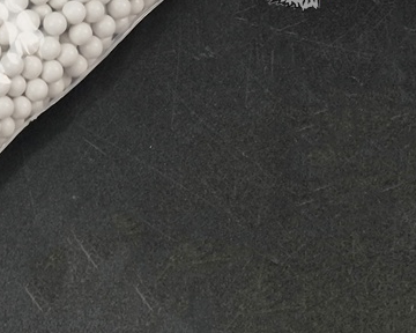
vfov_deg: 5.5
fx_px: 3410
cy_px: -157
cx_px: -135
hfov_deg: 6.9
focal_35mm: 277
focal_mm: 22.48
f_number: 2.67
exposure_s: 1/30
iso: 347
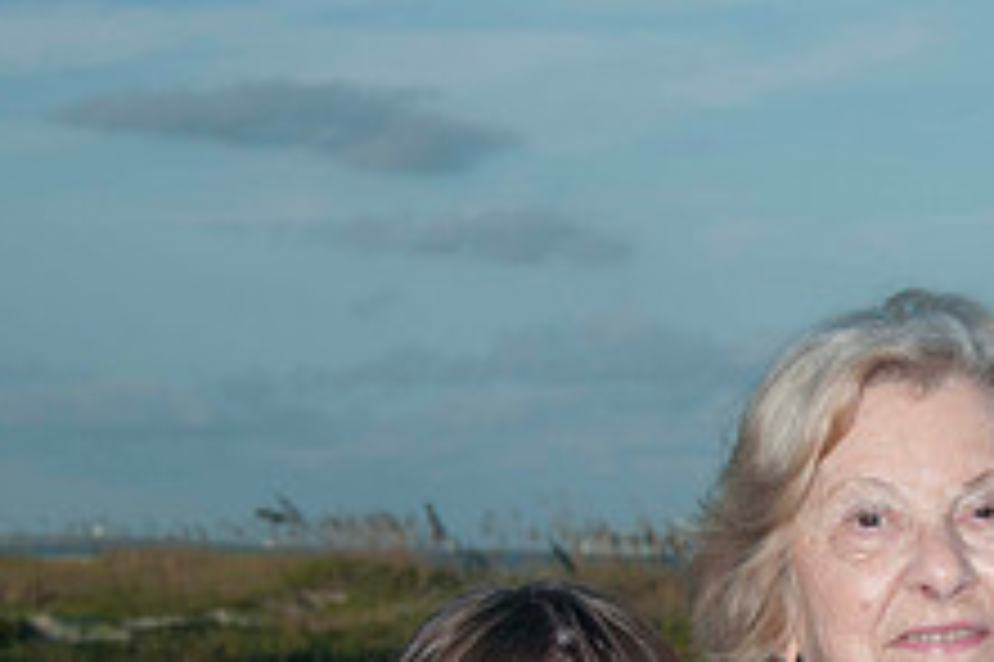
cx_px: 1133
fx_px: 4883
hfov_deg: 11.4
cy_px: 759
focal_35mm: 177
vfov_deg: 7.7
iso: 100
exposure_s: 1/250
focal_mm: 45
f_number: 9
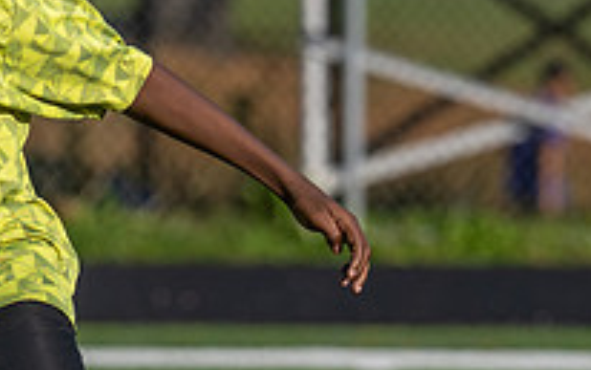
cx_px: -174
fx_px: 16615
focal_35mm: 1031
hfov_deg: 2.0
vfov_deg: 1.3
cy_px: 322
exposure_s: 1/1600
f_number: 4.5
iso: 72
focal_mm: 190
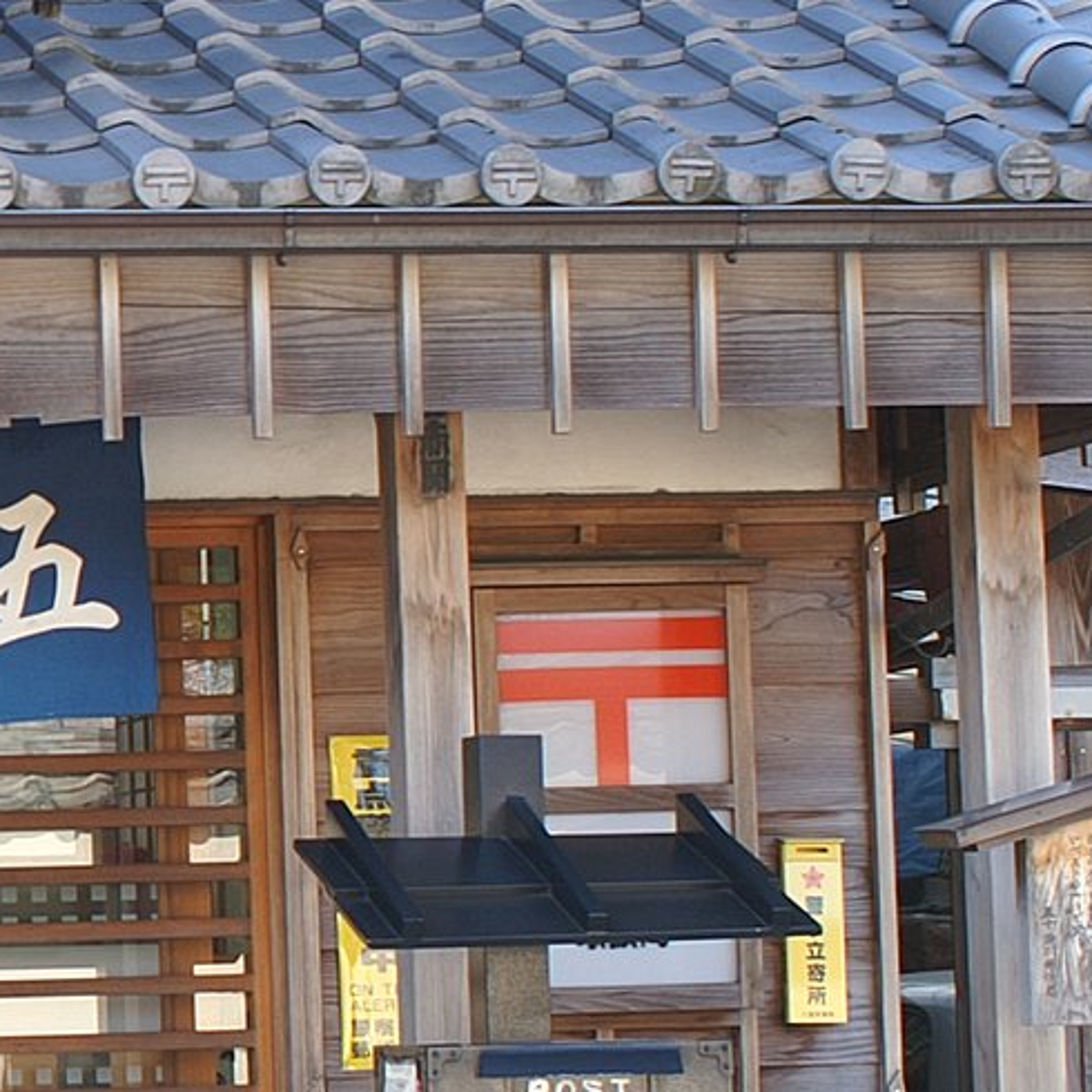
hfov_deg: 11.1
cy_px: 591
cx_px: -769
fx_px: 5318
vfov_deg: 11.7
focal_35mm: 149
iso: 100
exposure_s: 1/60
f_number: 5.6
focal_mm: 28
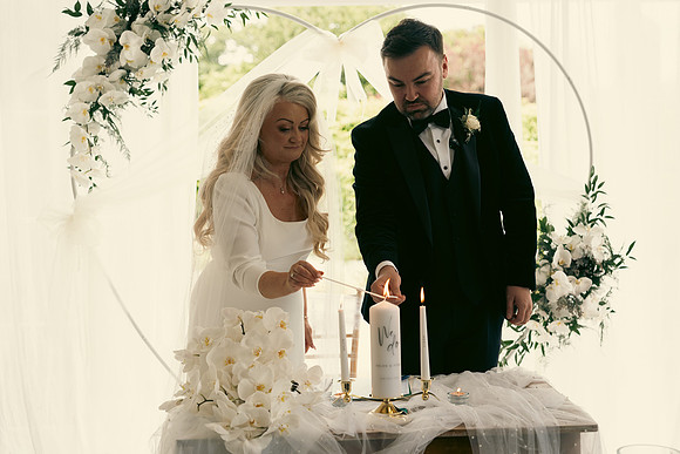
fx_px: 1115
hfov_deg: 33.9
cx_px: 340
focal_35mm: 59
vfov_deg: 23.0
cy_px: 227
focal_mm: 59
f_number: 3.5
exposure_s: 1/160
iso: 125
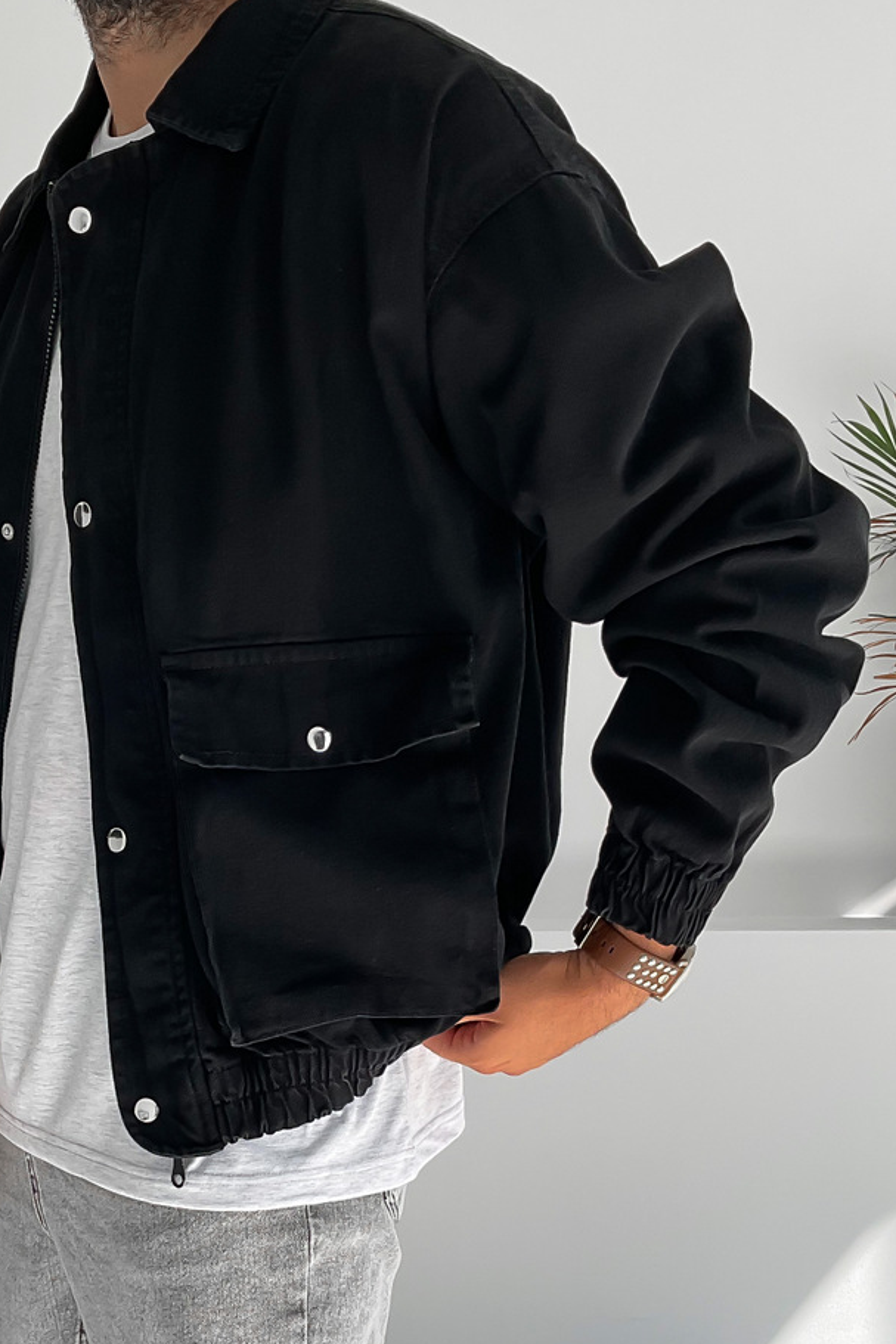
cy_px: 1080
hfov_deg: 25.1
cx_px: 193
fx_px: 1979
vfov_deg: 36.2
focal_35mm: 53
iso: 16
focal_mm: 3
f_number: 1.8
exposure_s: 1/280
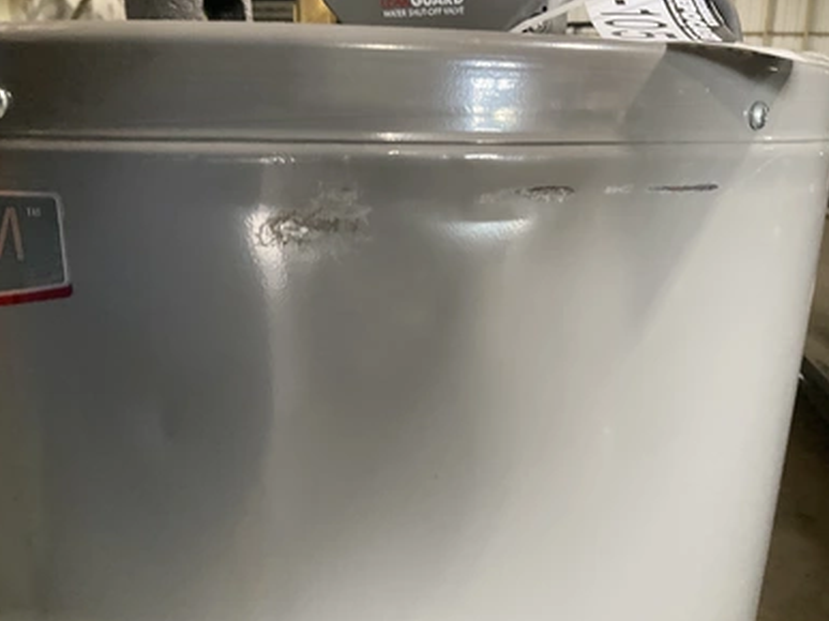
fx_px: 718
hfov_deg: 60.0
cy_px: 319
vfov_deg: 46.8
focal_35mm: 30
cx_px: 413
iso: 200
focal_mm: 3
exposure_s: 1/60
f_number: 1.8
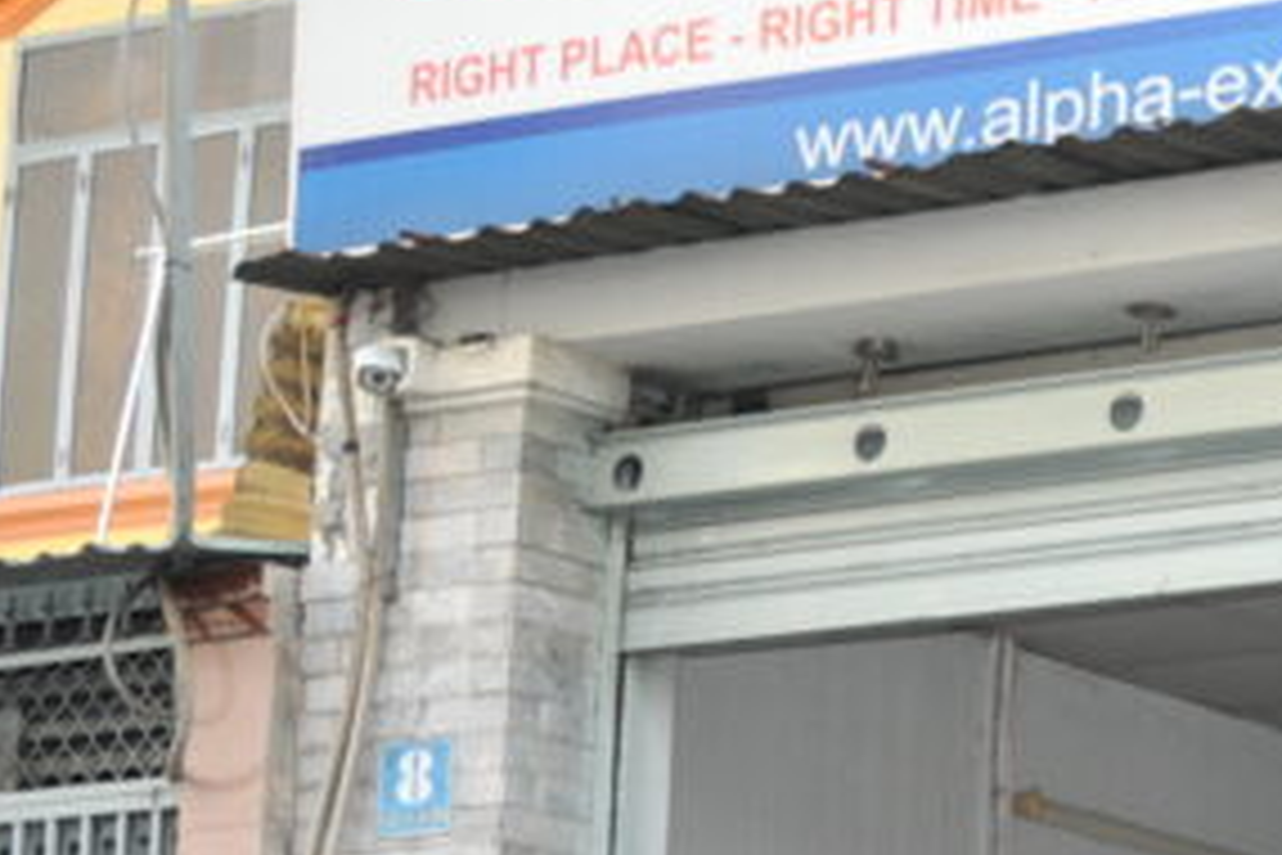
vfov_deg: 10.9
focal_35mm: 124
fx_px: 4408
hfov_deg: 14.7
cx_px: 2249
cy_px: 918
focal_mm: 23
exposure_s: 1/250
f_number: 3.8
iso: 250
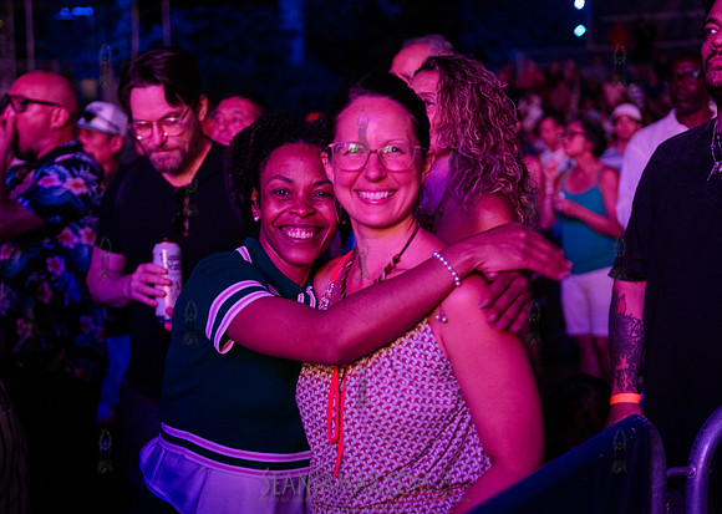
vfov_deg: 22.7
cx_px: 335
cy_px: 292
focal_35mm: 62
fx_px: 1277
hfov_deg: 31.6
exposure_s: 1/125
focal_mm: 52
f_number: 2.8
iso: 4000
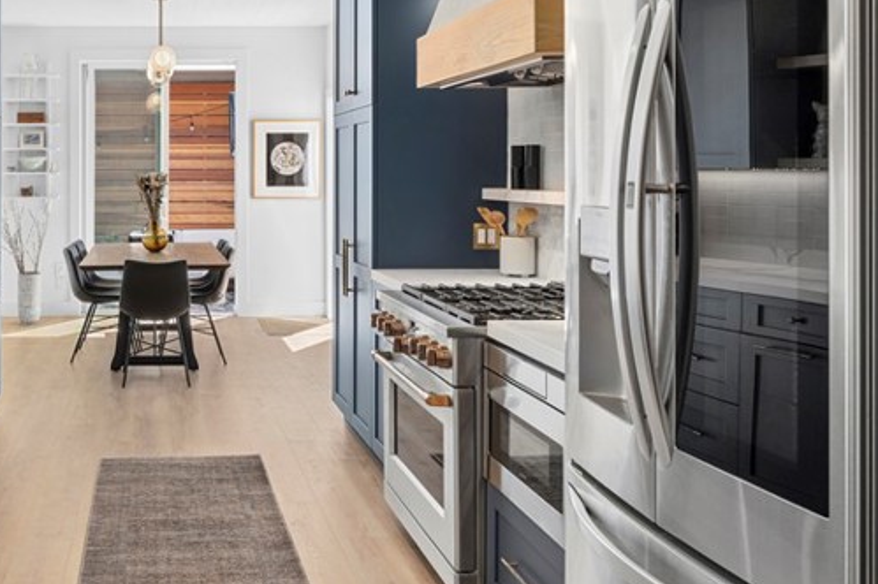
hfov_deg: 46.9
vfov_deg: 33.8
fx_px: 951
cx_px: 172
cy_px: 188
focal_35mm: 39
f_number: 8
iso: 200
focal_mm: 19
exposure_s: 1/40
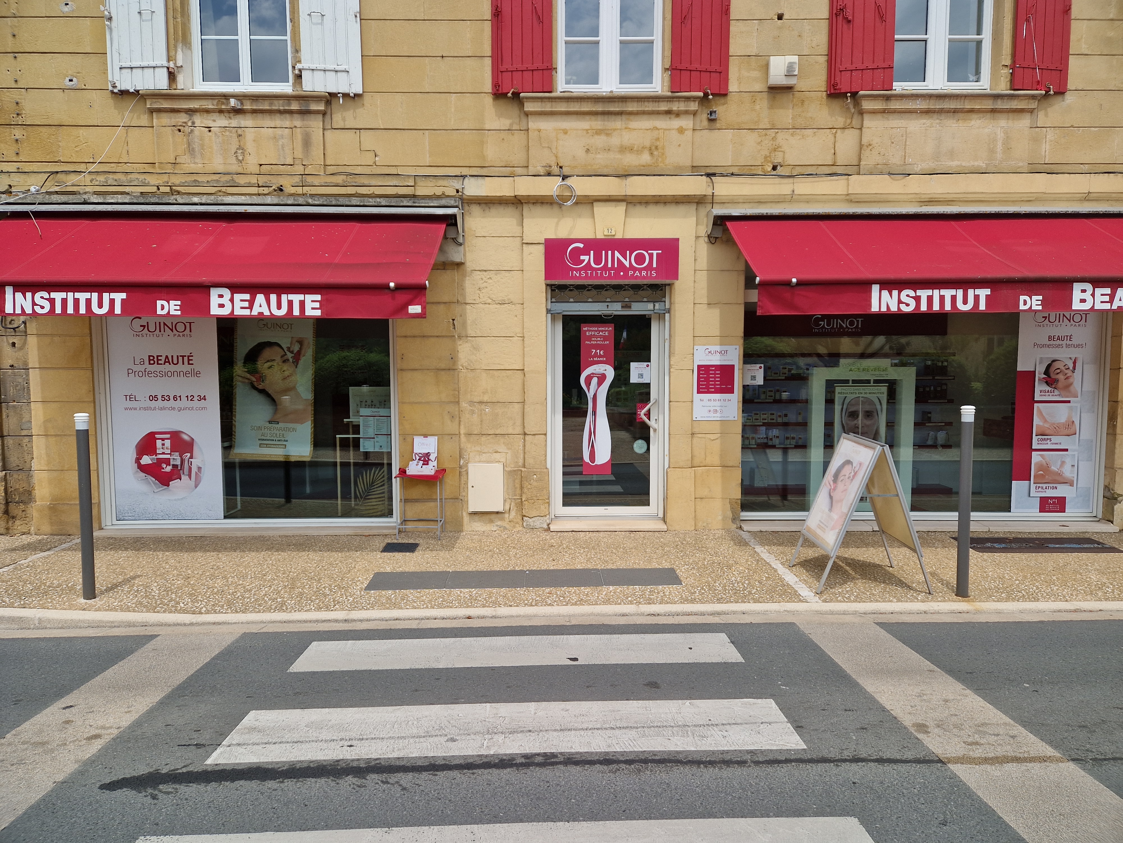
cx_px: 562
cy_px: 422
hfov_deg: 73.9
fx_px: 746
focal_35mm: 23
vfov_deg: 58.9
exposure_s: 1/1348
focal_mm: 5.4
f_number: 1.8
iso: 50
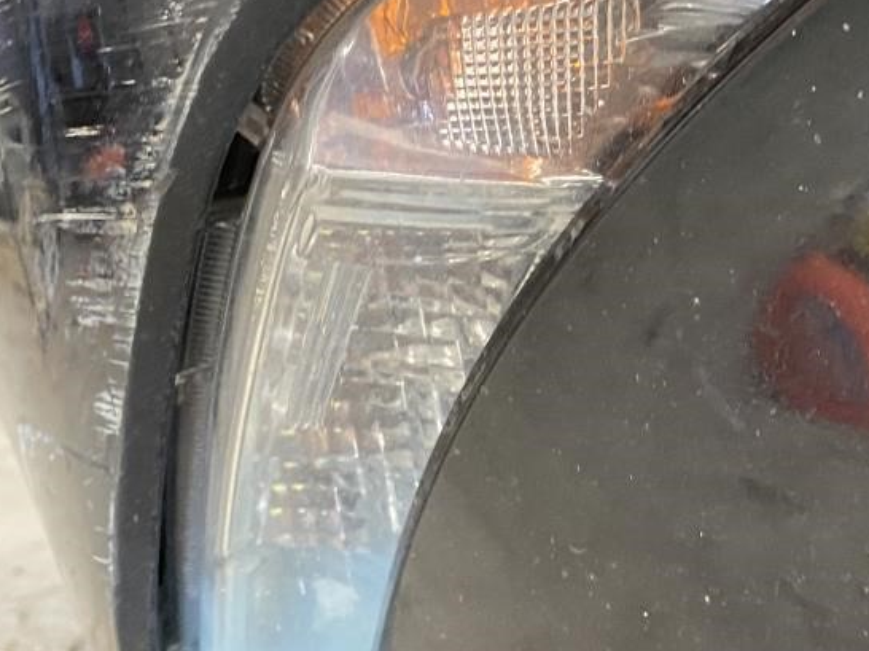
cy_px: 322
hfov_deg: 30.9
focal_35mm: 61
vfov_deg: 24.0
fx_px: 1531
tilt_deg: -8.5
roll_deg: -1.8
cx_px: 702
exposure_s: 1/60
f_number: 1.8
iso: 400
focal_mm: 4.25
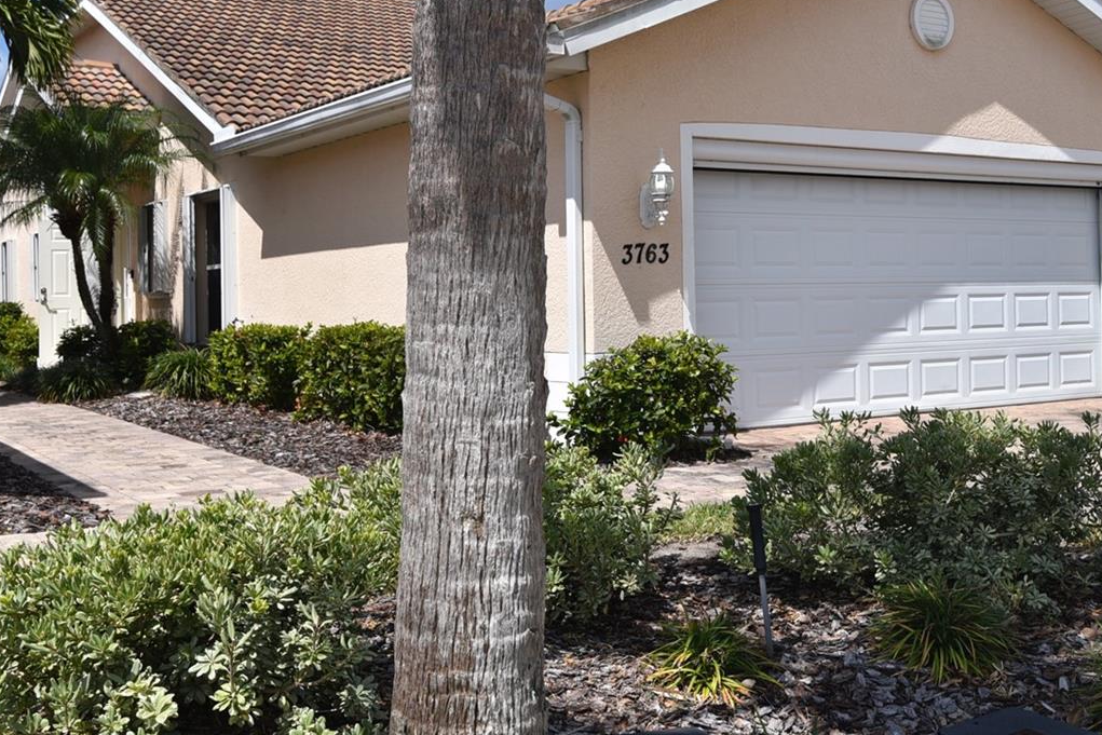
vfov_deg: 28.5
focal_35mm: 47
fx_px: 1439
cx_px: 697
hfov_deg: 41.6
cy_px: 257
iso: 200
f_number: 11
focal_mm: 30
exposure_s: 1/500
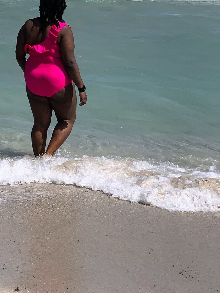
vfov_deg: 16.3
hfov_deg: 12.5
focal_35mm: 117
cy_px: -27
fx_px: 992
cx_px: -16
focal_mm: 6
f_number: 2.4
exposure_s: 1/2660
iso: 16
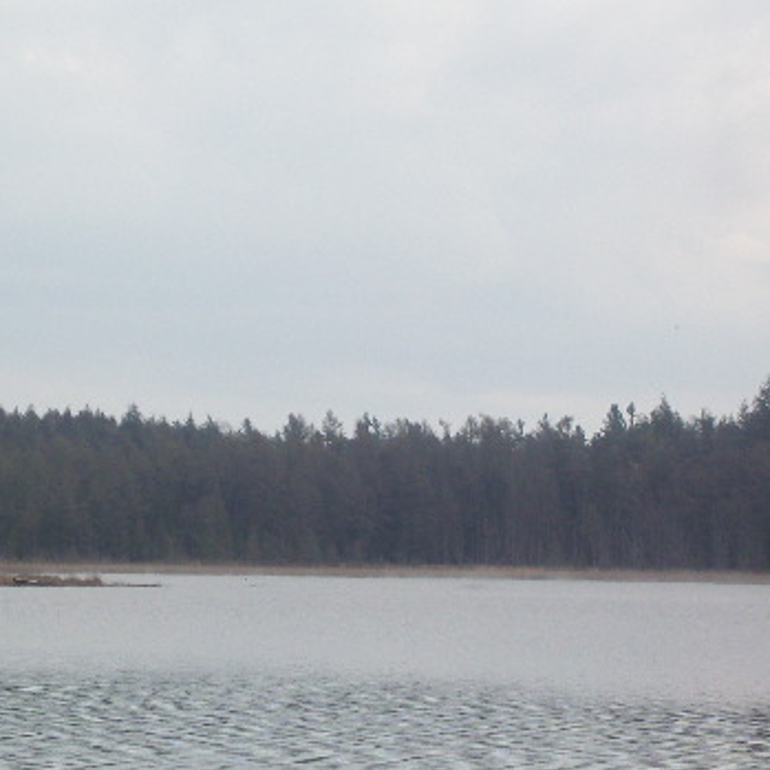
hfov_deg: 10.0
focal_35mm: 175
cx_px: 364
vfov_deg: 10.0
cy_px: 376
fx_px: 4404
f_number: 4.8
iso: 80
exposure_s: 1/855
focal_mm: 18
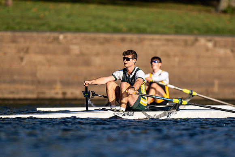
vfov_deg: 1.5
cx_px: 118
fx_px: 5879
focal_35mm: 900
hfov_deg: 2.3
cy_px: 78
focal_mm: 600
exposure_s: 1/2500
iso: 110
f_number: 4
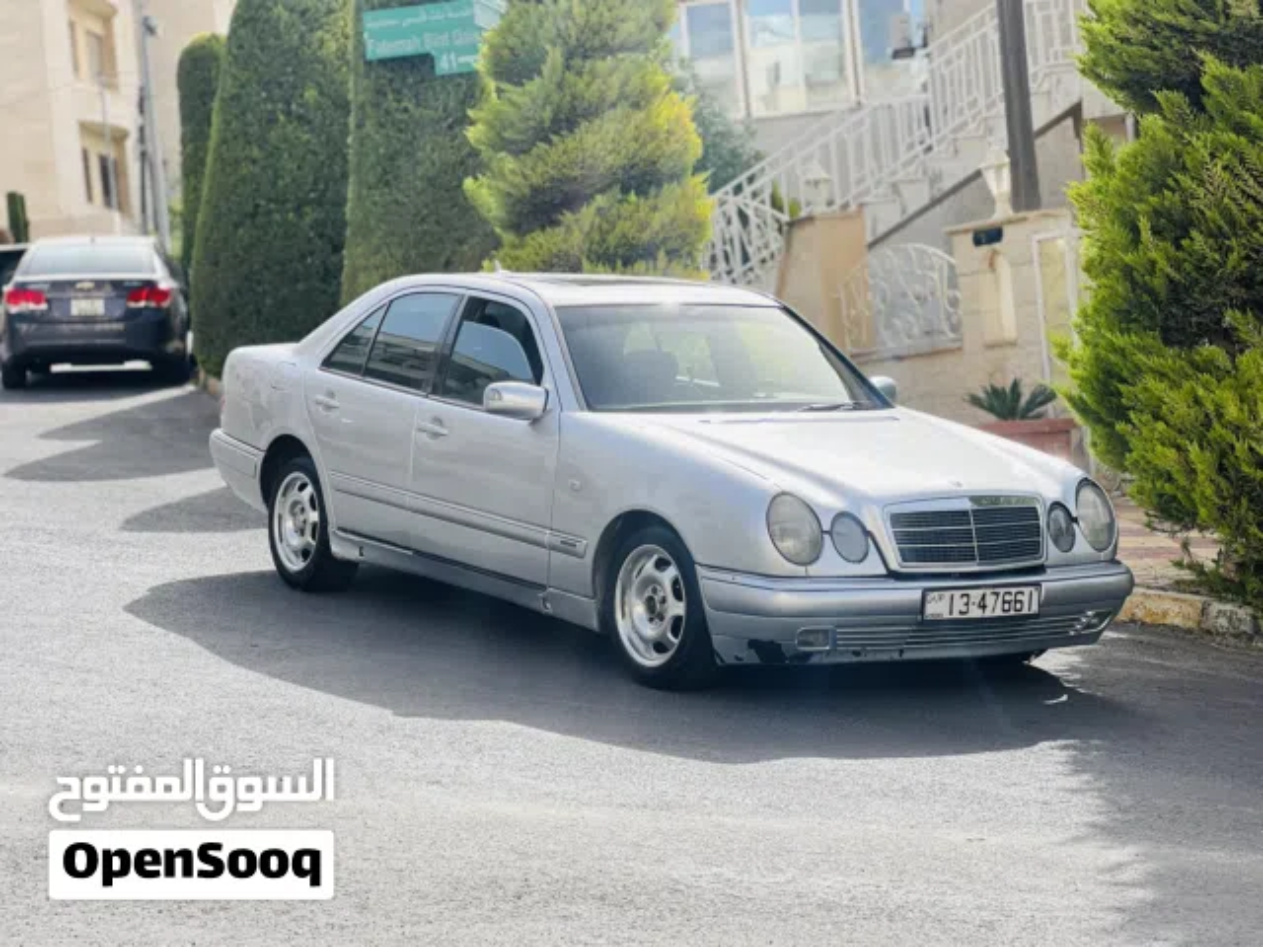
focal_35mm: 77
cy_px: 474
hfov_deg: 25.3
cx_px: 632
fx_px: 2809
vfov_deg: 19.1
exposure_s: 1/394
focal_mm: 9
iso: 32
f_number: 2.8
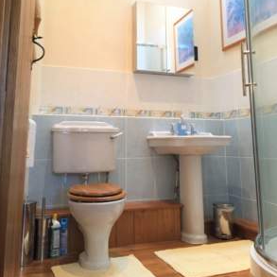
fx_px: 317
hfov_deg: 47.2
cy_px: 90
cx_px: 141
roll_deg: +0.2
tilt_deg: +10.7
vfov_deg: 46.4
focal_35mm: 35
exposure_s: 1/33
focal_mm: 4.15
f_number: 2.2
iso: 200
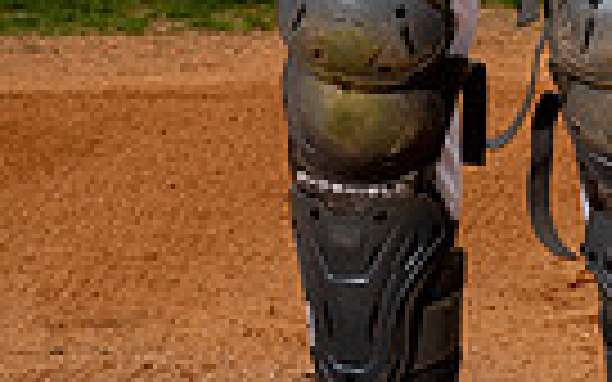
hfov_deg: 12.1
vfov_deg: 7.1
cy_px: -620
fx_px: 2869
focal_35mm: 172
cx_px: 513
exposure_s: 1/250
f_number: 10
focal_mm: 51
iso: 100
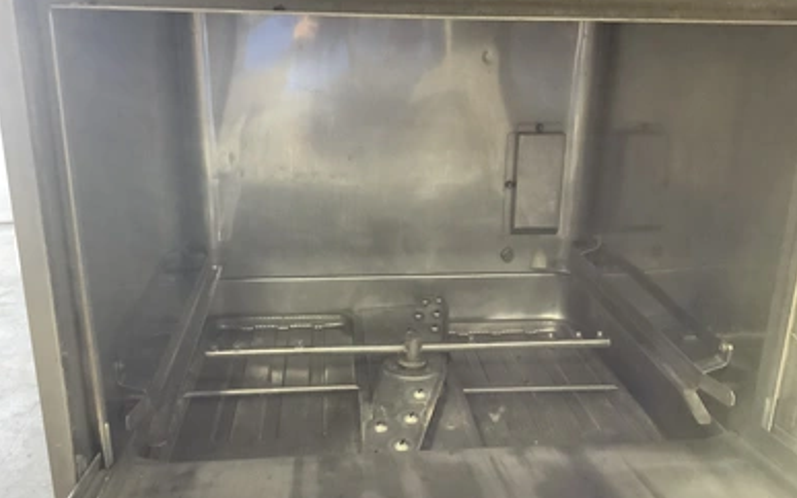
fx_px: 739
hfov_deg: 56.7
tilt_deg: -19.3
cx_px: 406
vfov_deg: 37.3
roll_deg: -2.5
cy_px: 245
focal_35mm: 34
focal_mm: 3.3
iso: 500
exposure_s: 1/30
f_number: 2.4
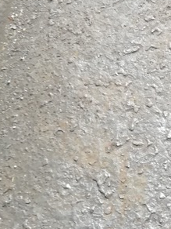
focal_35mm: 98
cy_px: -120
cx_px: 275
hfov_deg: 13.9
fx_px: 645
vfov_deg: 17.8
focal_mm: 3.83
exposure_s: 1/100
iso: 64
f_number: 2.2
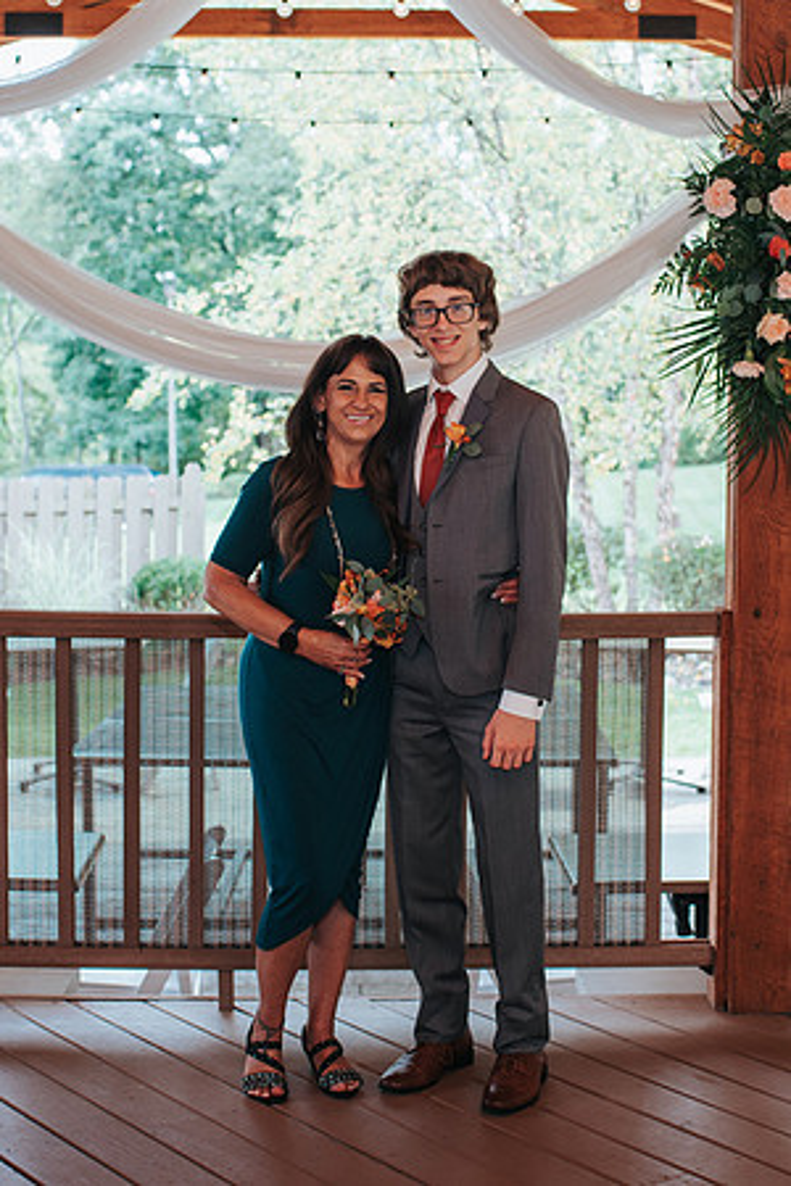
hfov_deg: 21.8
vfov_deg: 32.2
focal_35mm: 62
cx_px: 433
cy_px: 502
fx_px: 2052
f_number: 3.2
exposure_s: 1/200
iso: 180
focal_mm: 35
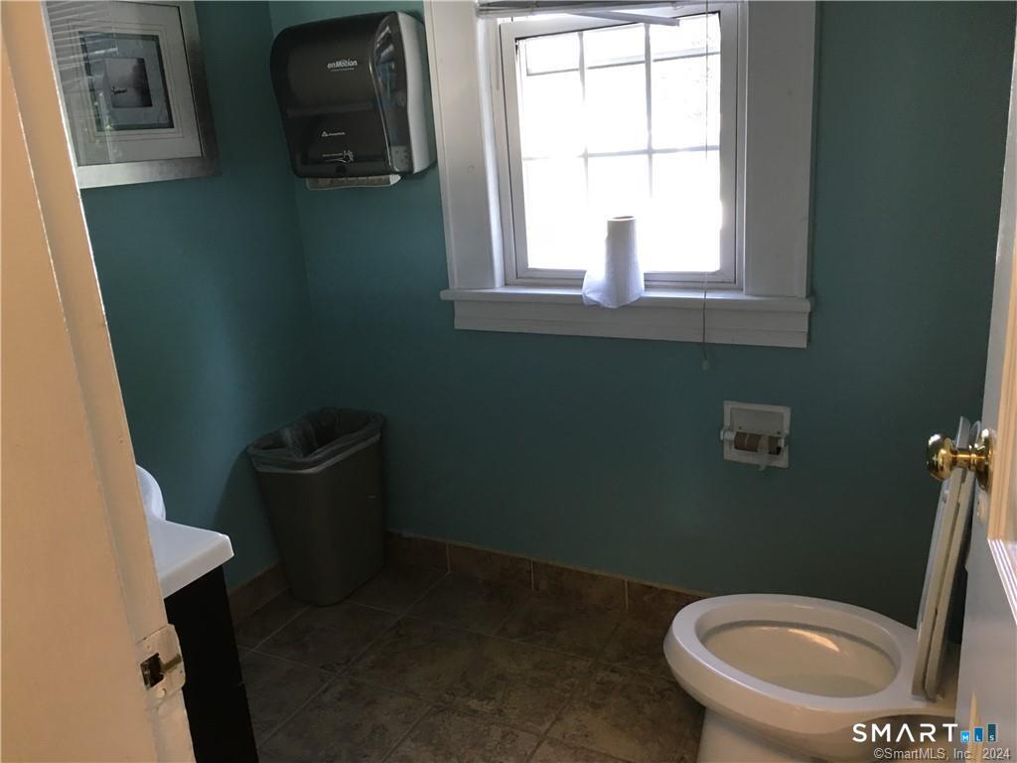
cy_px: 382
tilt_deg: -15.3
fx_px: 852
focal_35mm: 29
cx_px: 508
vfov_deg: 48.2
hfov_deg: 61.7
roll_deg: +3.5
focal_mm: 4.15
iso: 40
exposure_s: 1/30
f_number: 2.2
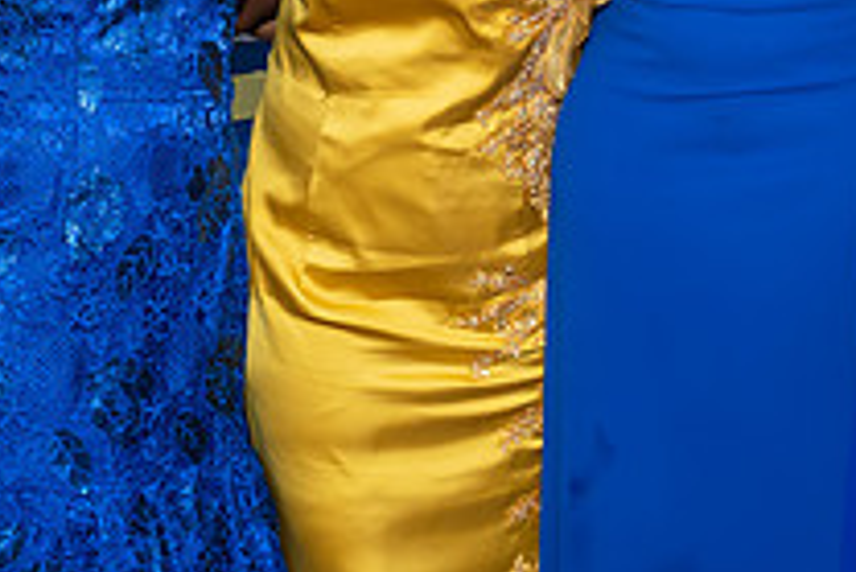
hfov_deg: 20.8
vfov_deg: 13.7
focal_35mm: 98
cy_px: -74
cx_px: 384
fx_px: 2332
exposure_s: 1/250
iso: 400
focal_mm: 20
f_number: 6.3
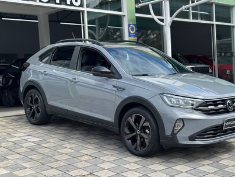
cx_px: 129
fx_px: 381
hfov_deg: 34.3
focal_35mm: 56
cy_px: 92
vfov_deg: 26.1
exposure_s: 1/2110
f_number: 1.78
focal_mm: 6.76
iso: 64
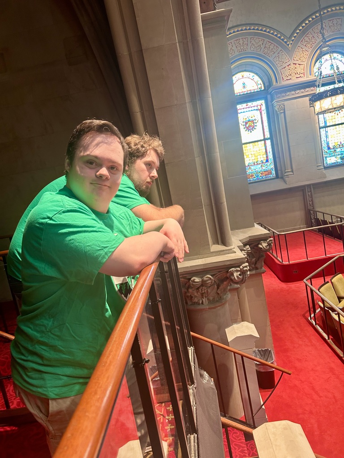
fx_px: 345
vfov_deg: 67.3
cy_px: 229
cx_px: 172
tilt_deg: -7.7
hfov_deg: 53.1
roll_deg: +11.1
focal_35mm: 26
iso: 100
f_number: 1.5
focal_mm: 5.7
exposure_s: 1/60
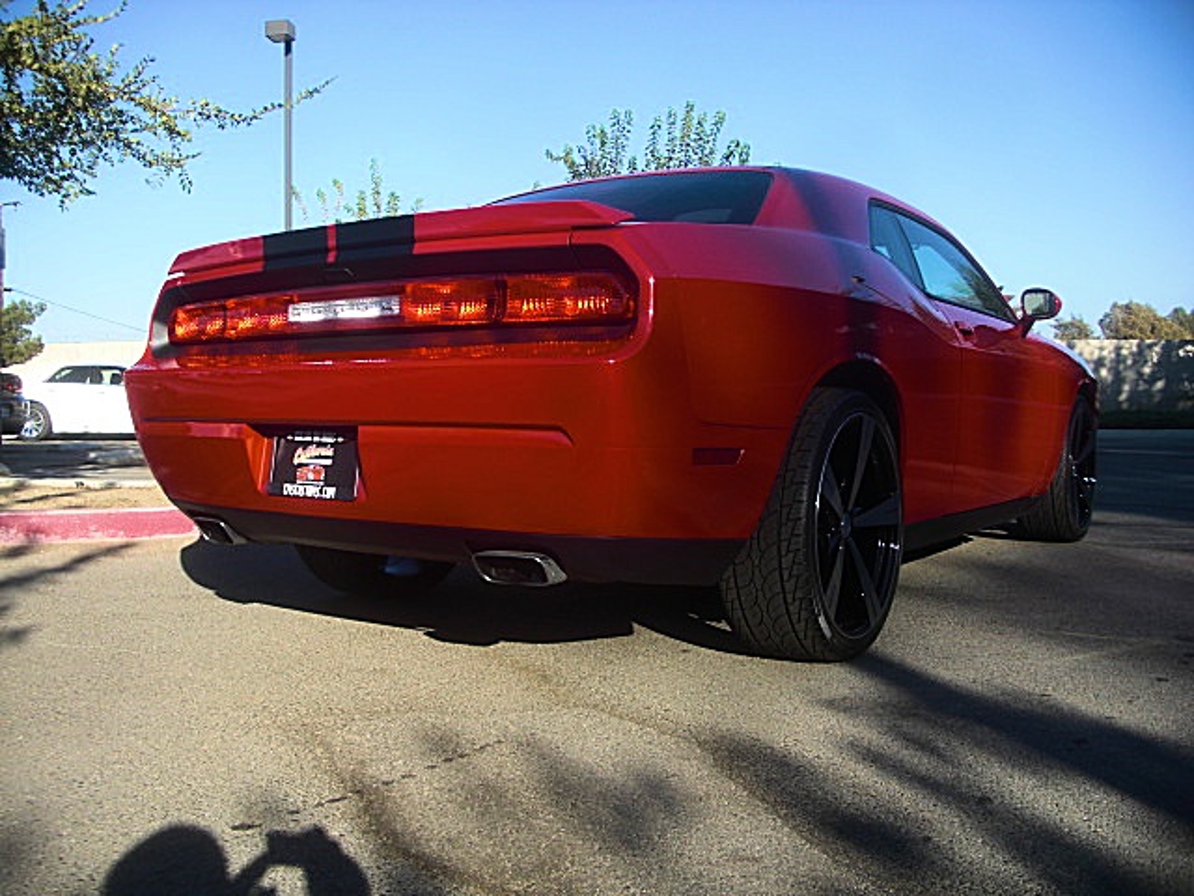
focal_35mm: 36
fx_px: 1242
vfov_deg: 39.7
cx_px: 597
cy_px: 448
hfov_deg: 51.4
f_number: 2.8
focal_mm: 6.3
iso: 50
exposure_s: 1/500
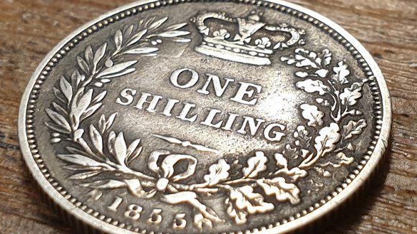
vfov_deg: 40.1
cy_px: 126
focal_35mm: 29
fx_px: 321
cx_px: 205
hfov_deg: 66.1
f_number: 2.4
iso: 100
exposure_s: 1/50
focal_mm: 4.3
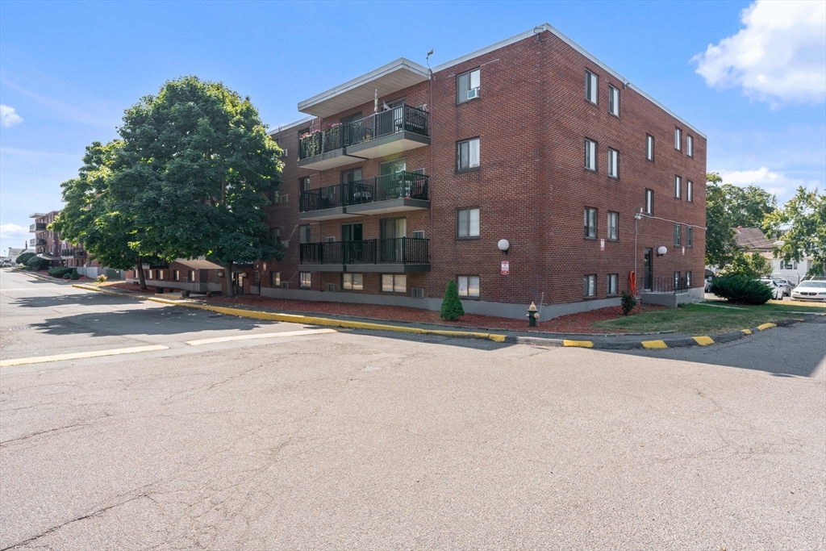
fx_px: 482
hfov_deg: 81.2
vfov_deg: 59.5
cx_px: 413
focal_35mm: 21
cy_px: 276
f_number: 8
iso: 100
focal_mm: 21
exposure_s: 1/50
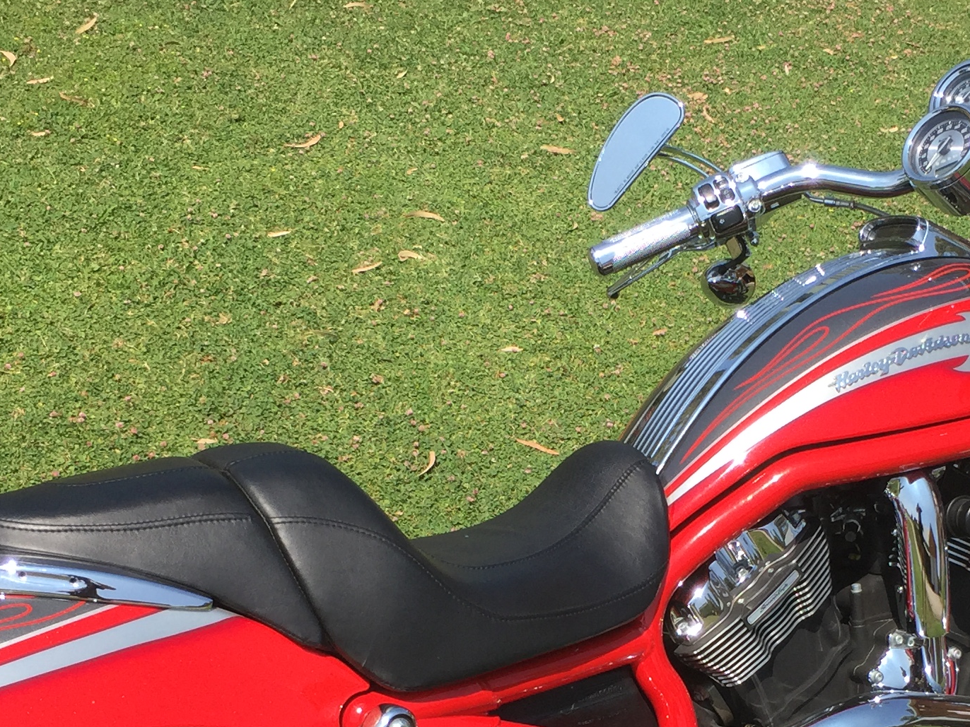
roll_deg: -9.5
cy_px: 634
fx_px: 1933
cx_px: 638
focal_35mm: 69
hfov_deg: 28.0
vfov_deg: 20.9
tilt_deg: -30.8
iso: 32
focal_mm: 4.15
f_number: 2.2
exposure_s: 1/1464
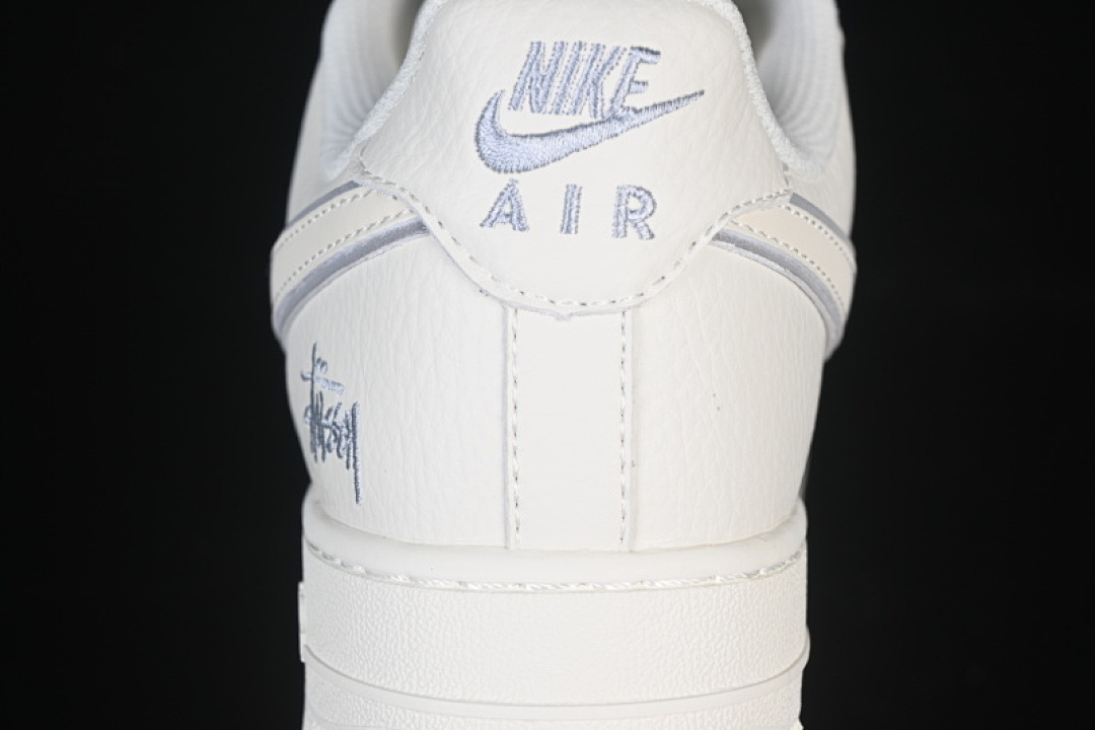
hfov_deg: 27.0
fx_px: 2281
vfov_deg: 18.2
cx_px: 548
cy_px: 365
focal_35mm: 75
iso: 160
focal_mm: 50
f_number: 7.1
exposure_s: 1/80
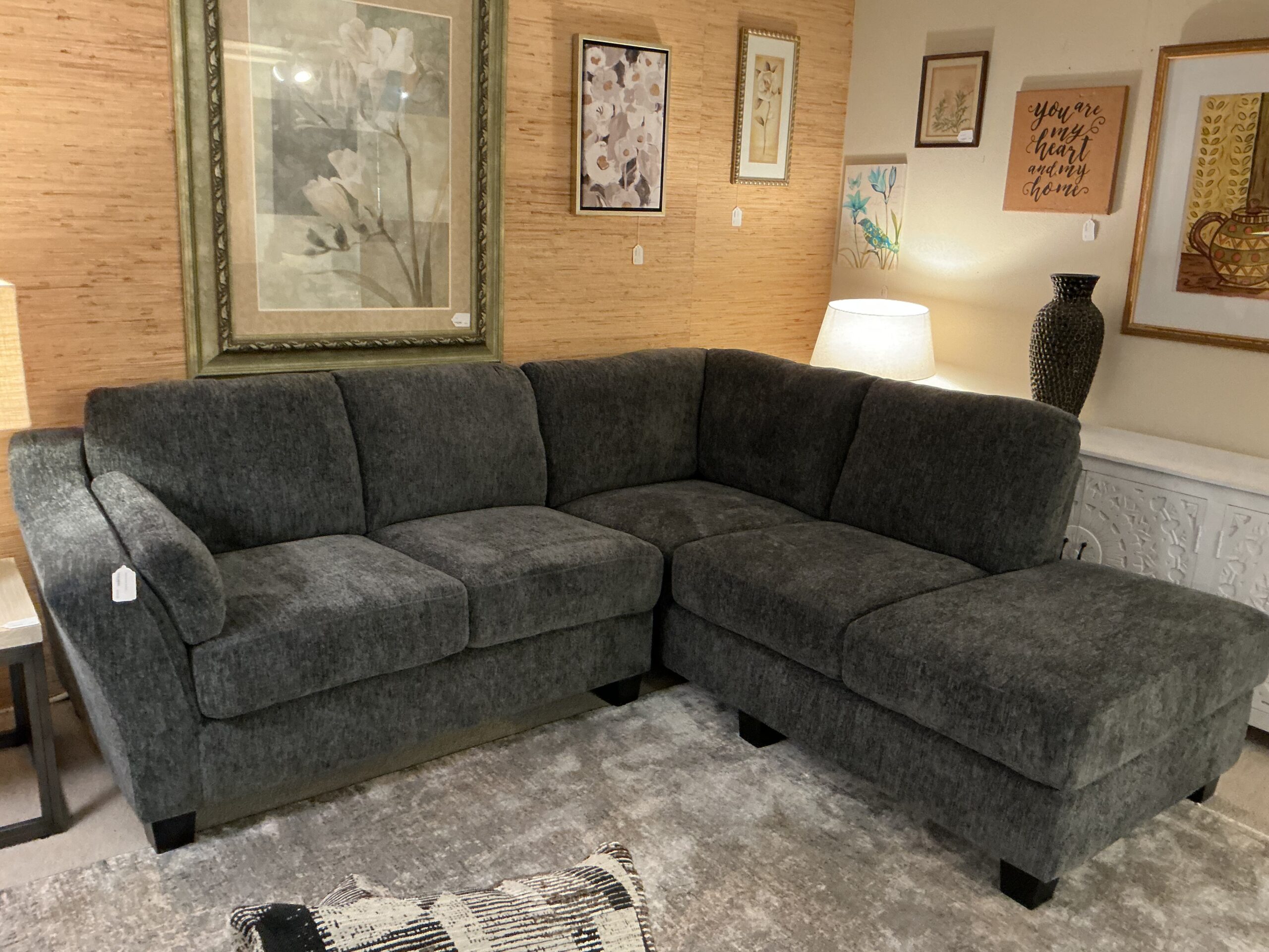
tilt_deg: -14.7
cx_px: 634
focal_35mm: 29
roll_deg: -2.1
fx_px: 1063
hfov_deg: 61.7
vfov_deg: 48.2
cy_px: 476
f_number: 1.8
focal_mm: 3
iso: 250
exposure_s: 1/30
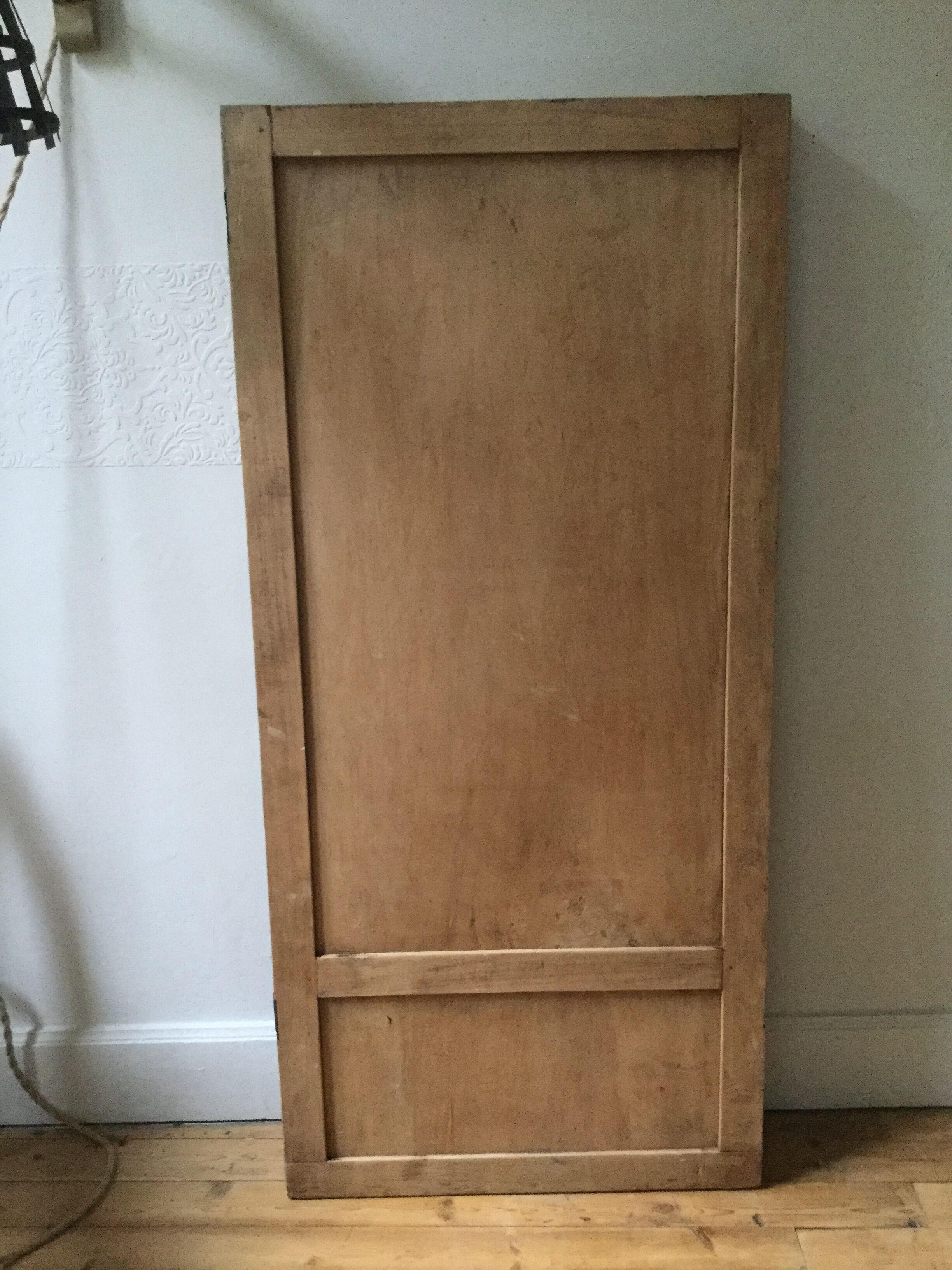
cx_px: 476
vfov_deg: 58.4
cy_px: 635
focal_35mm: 31
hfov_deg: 45.4
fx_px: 1137
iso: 200
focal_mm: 3.3
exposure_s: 1/17
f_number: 2.4
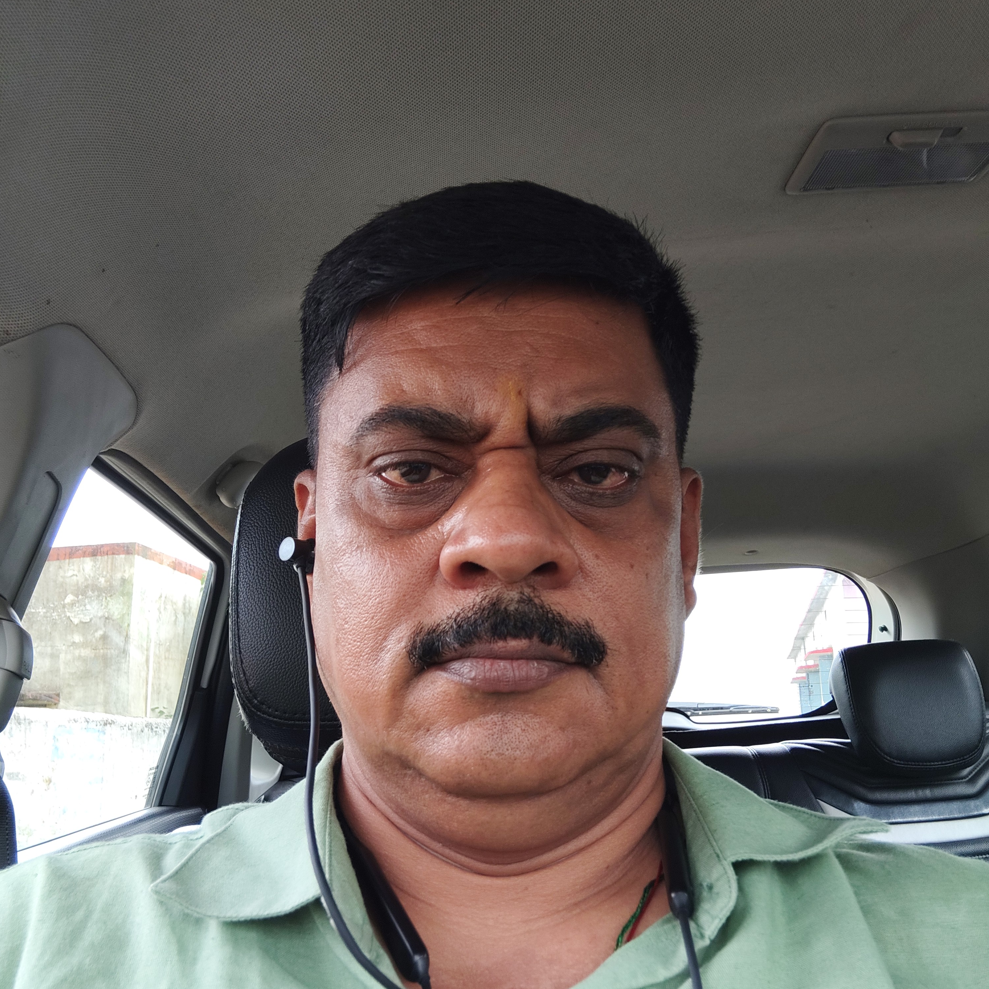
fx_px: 937
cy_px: 593
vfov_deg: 55.2
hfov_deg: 55.6
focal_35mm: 29
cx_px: 486
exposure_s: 1/100
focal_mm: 3.61
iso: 118
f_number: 2.2
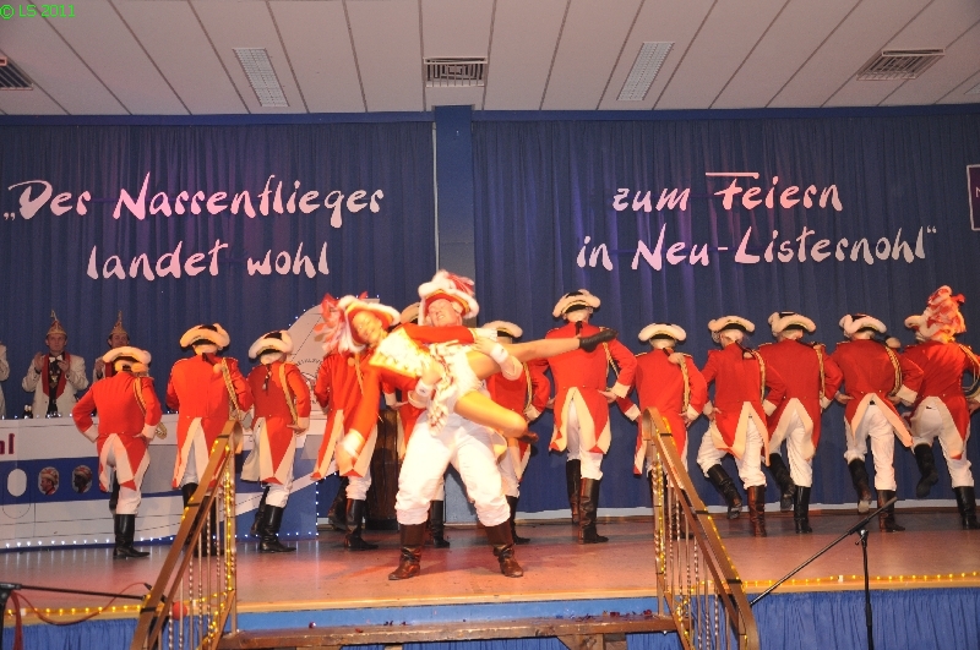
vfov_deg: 35.4
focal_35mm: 38
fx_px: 1019
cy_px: 325
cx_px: 490
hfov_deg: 51.3
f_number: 5
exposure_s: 1/60
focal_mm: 25
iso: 400
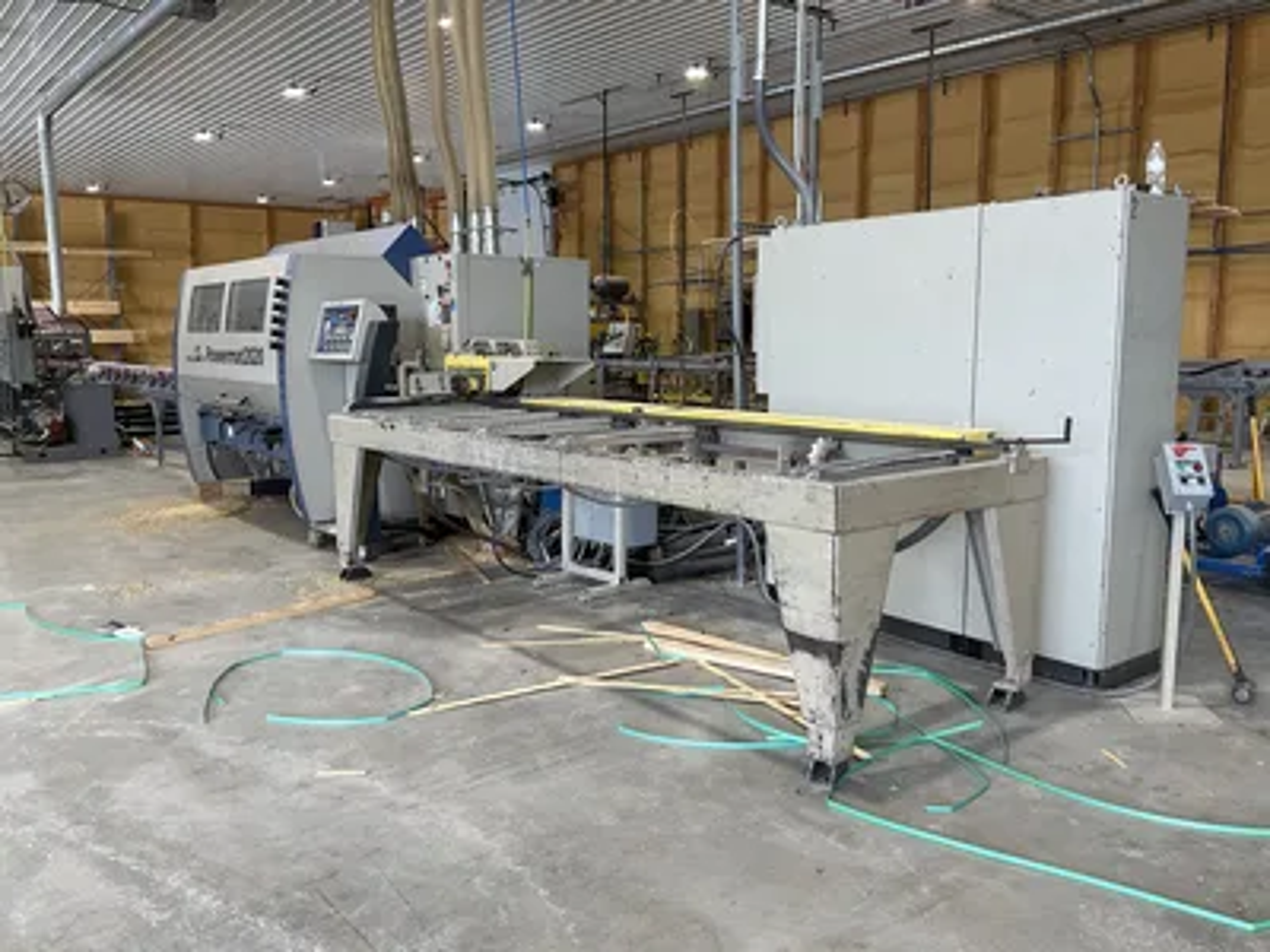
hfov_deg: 61.7
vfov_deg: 48.2
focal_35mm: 29
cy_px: 476
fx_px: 1064
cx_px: 635
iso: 50
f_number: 1.8
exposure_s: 1/122
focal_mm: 3
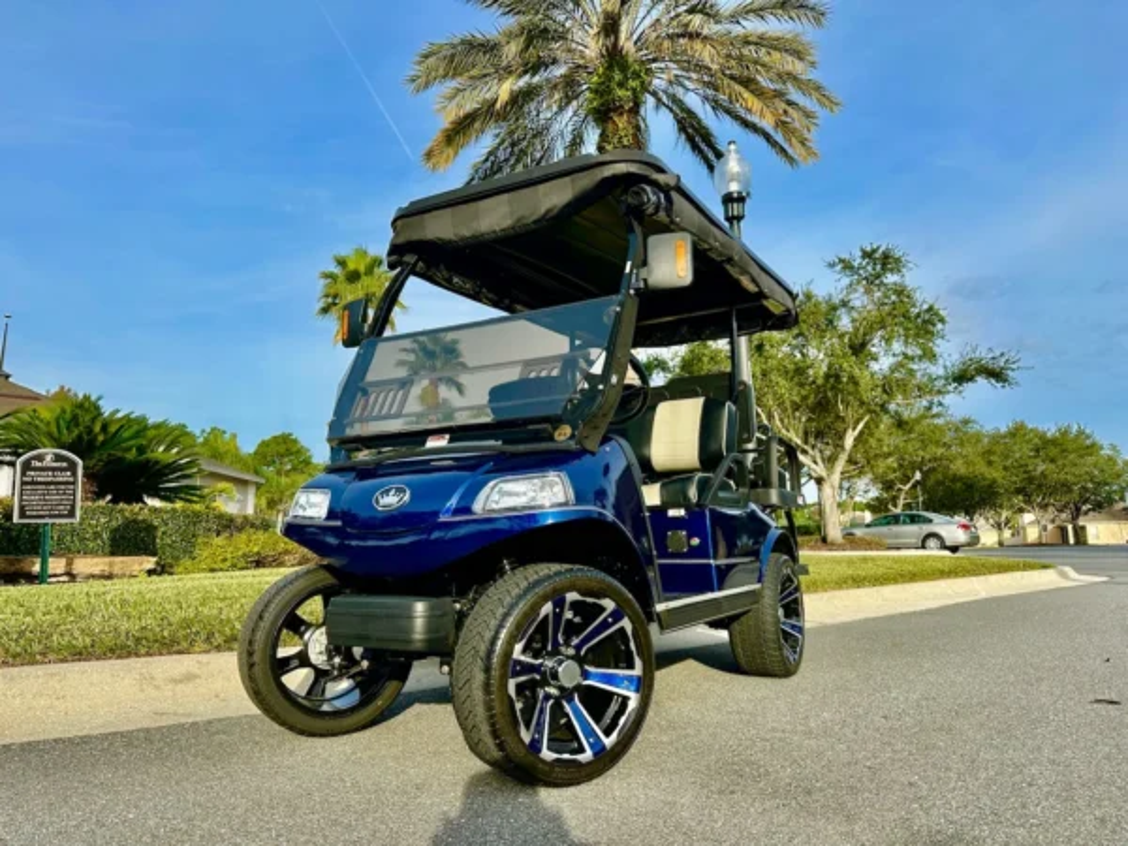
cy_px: 423
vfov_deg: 56.8
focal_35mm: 24
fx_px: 782
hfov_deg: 71.6
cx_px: 564
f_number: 1.78
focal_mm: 6.86
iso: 80
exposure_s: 1/2660
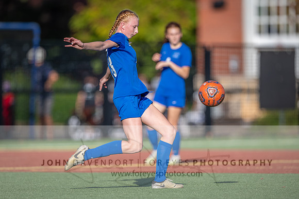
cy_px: 111
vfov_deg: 2.9
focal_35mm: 477
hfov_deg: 4.3
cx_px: 122
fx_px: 3959
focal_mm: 400
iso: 72
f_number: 3.2
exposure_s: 1/1000
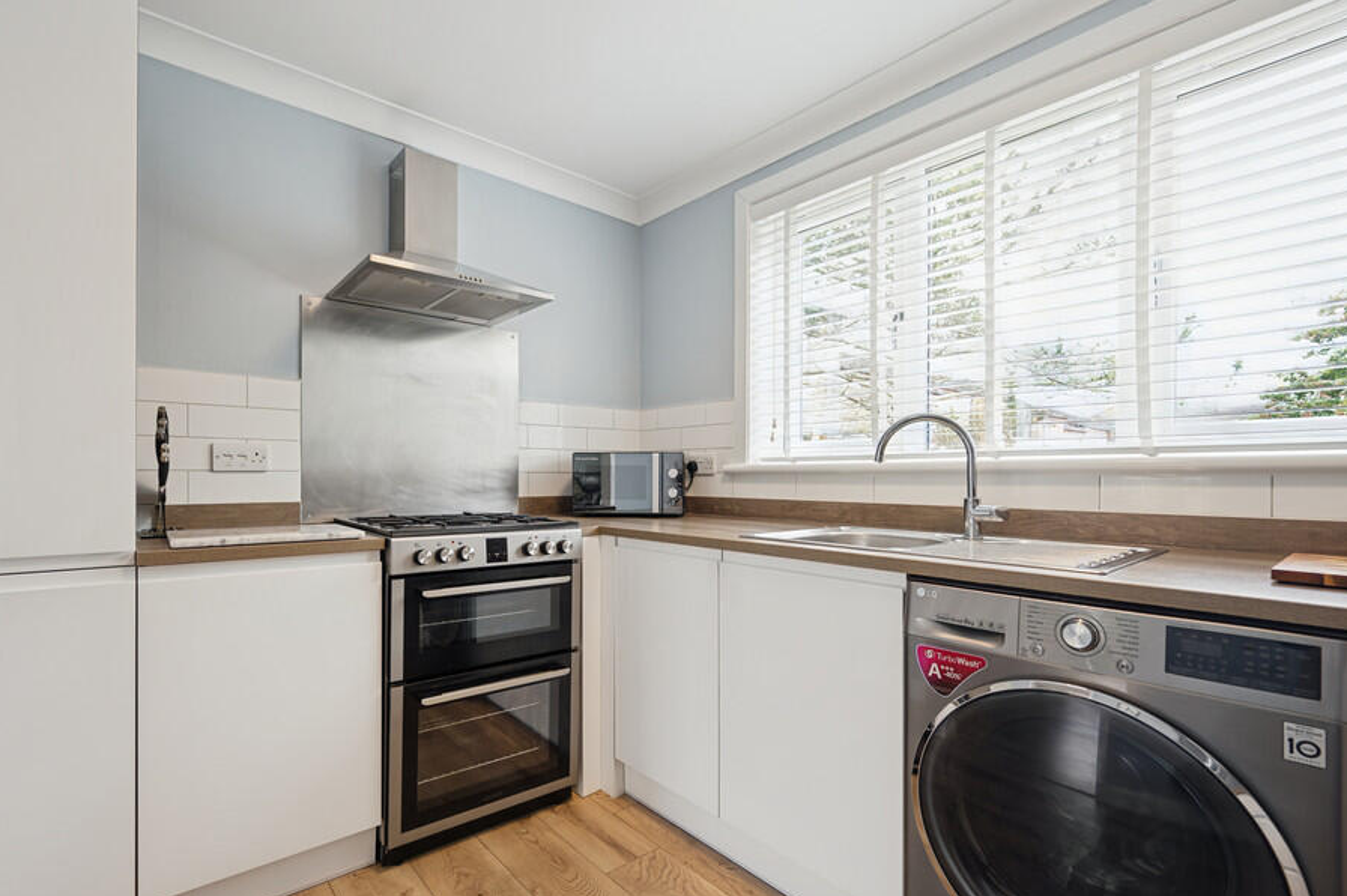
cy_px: 452
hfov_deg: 96.6
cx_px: 622
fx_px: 598
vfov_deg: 73.7
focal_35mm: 16
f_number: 5
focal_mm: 14
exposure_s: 1/125
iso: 800
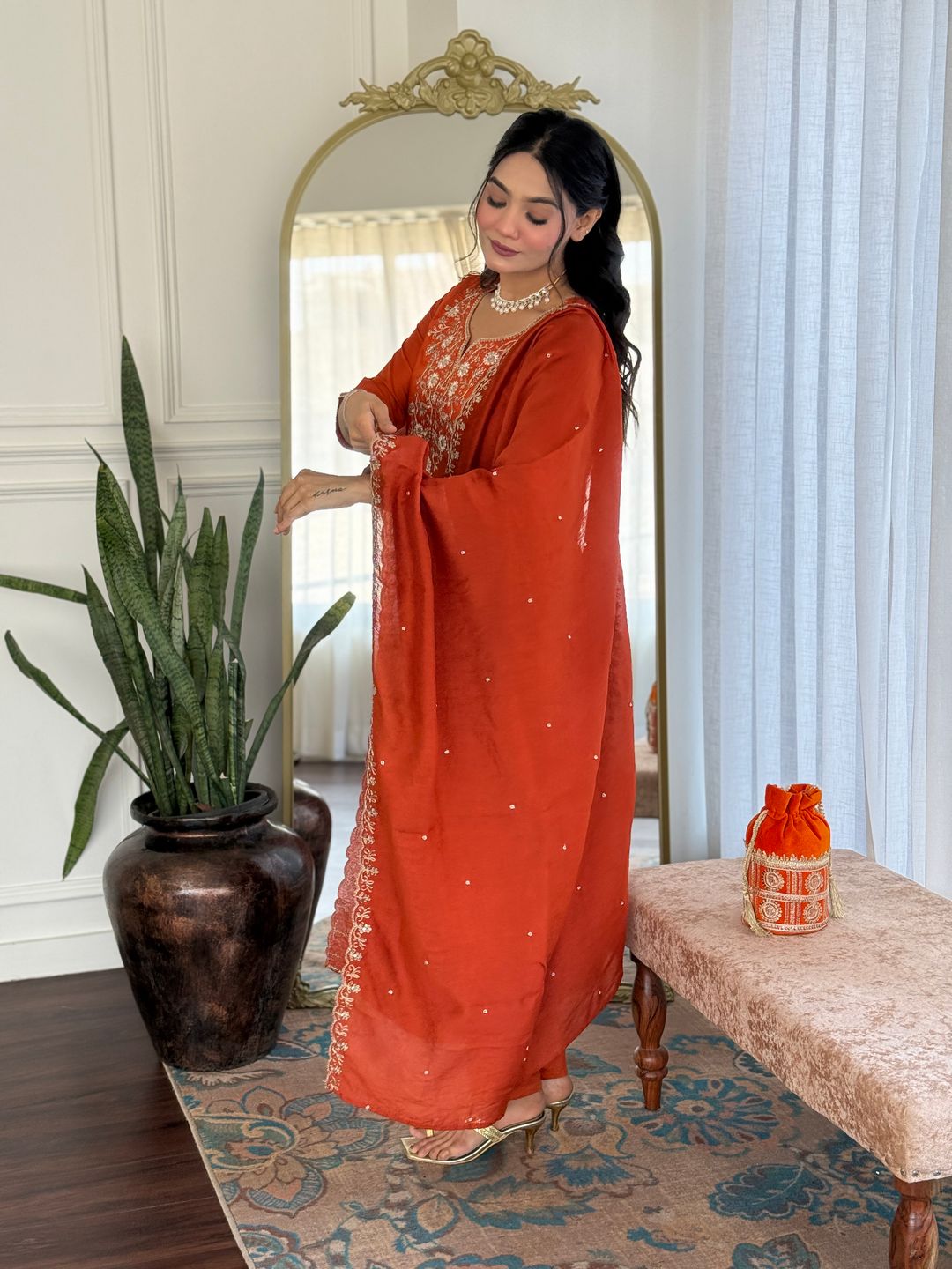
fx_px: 1760
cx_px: 476
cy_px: 634
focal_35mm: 48
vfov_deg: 39.7
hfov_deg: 30.3
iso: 200
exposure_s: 1/134
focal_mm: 6.76
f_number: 1.78
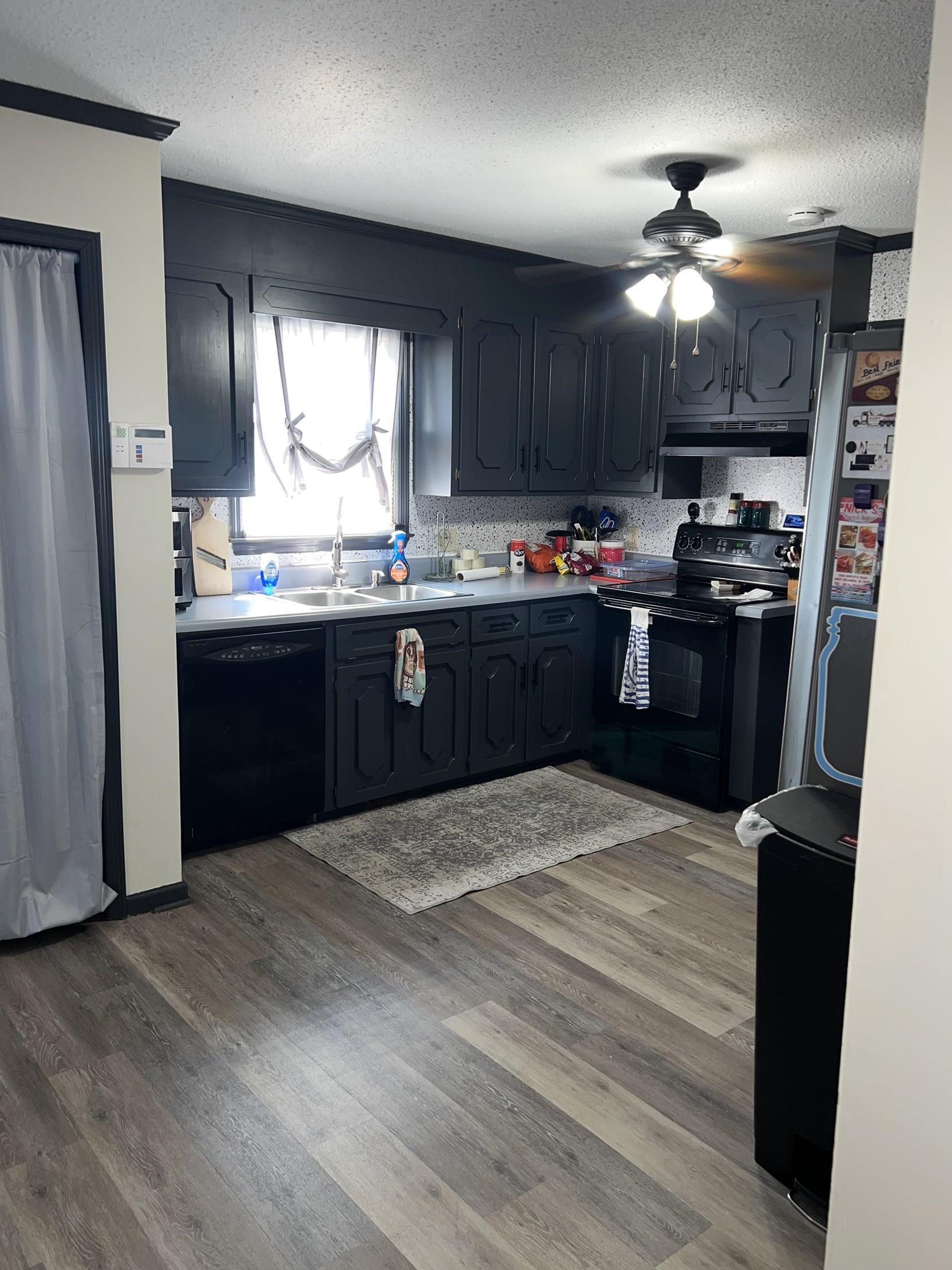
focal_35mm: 27
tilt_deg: -9.6
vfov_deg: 65.3
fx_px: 990
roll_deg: -1.3
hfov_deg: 51.3
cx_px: 486
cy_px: 630
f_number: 1.5
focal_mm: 5.7
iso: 32
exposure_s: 1/15
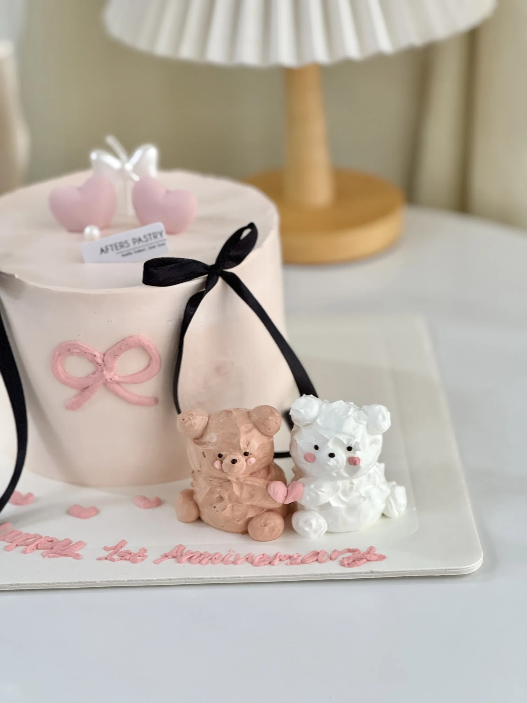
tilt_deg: -26.6
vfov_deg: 25.3
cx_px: 264
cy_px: 352
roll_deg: +0.3
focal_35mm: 77
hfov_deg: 19.1
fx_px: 1563
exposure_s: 1/89
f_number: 2.8
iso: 250
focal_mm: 9
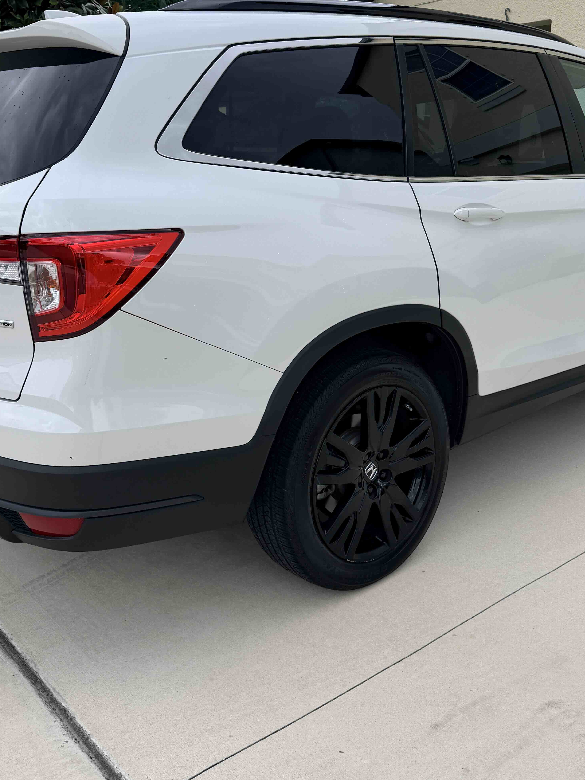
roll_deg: -0.6
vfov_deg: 52.4
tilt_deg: -11.6
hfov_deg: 40.7
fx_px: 789
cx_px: 284
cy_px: 332
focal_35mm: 35
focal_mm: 6.76
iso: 80
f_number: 1.78
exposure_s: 1/313
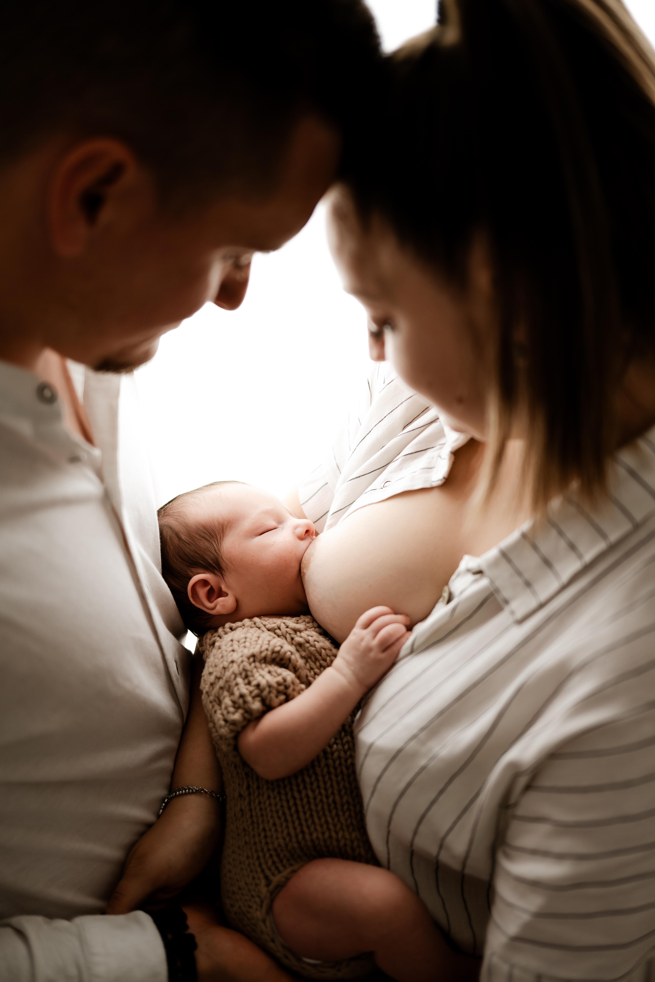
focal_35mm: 40
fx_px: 1092
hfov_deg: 33.4
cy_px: 491
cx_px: 328
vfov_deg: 48.5
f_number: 2
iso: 200
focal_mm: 40
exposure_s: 1/500
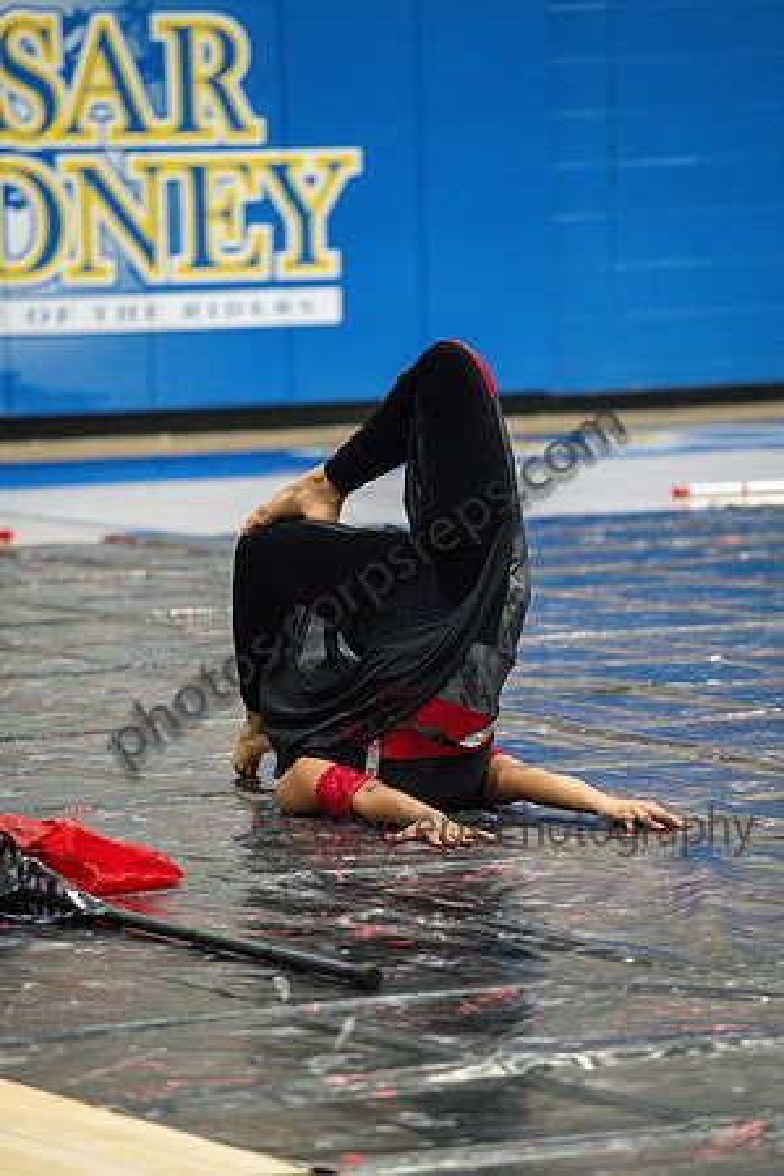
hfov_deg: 6.9
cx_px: 392
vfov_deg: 10.3
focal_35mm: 200
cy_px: 588
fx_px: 6533
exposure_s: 1/500
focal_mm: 200
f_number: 4
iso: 6400
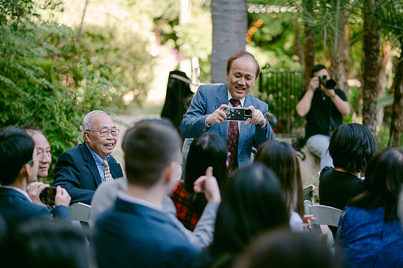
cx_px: 202
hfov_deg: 23.9
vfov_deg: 16.1
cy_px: 134
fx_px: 951
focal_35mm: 85
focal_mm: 85
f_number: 1.8
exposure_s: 1/640
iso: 400
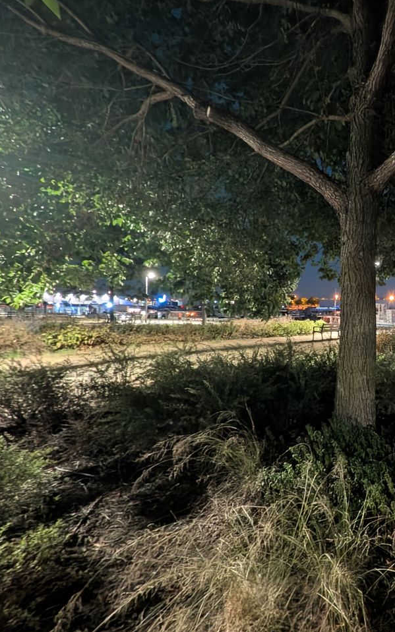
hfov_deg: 54.8
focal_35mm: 17
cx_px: 384
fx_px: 293
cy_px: 315
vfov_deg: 94.4
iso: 967
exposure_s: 1/4.01
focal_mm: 2.02
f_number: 1.7
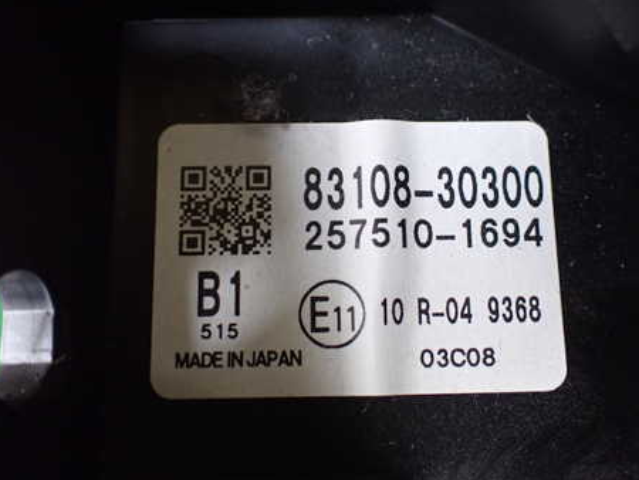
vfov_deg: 35.9
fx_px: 739
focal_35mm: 40
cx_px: 349
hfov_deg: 46.7
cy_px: 202
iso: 800
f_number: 2.3
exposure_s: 1/40
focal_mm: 5.4
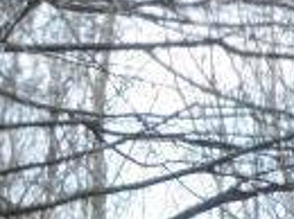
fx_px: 3806
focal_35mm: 449
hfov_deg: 4.3
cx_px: 669
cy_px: 402
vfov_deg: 3.3
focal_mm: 16.1
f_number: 4.5
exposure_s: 1/160
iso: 200
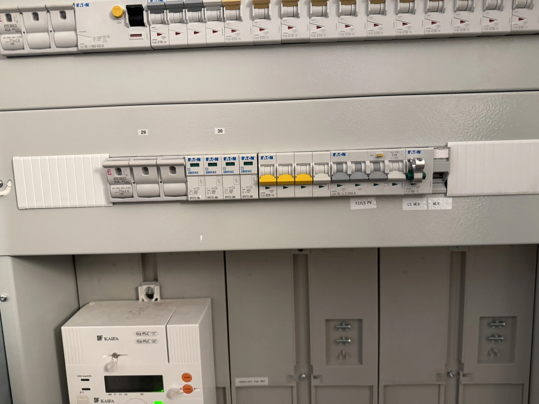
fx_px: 374
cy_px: 202
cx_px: 270
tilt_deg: -6.2
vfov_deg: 56.8
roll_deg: +1.8
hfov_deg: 71.6
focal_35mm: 24
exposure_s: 1/50
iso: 500
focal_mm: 6.76
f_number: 1.78
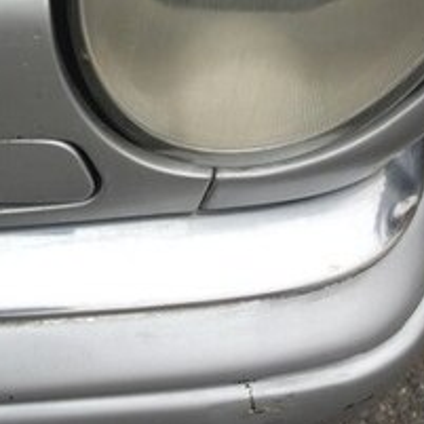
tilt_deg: -54.5
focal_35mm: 96
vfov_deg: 17.3
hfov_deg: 17.6
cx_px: -30
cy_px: -88
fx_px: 1330
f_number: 2.4
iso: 50
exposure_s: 1/285
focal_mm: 4.12
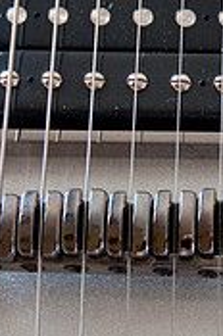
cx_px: 118
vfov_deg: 10.3
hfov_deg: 6.8
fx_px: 1875
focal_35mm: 201
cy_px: 198
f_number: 4.8
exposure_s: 1/80
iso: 2800
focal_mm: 52
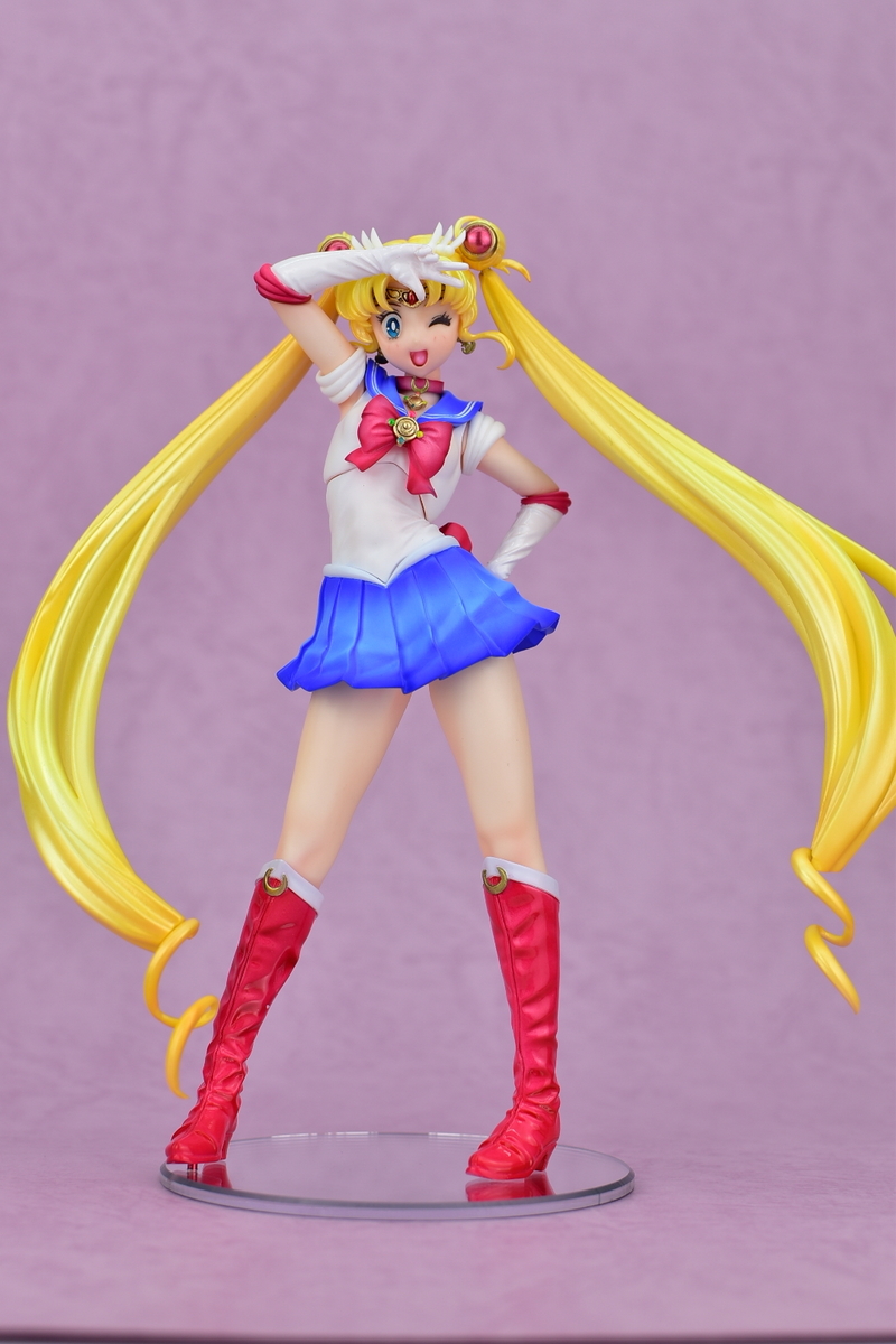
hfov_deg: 25.8
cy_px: 672
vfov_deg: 37.9
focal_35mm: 52
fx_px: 1960
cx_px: 448
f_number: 5.6
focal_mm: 35
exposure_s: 1/50
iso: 100
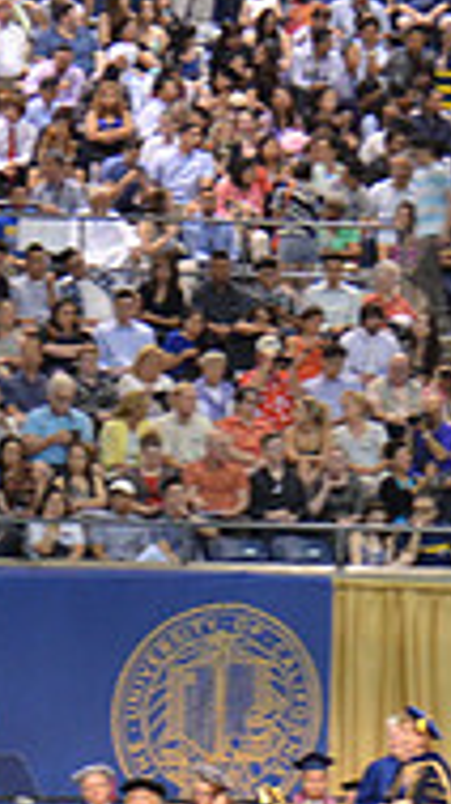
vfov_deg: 6.6
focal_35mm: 327
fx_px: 6968
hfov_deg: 3.7
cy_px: 668
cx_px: 119
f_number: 5.6
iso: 1600
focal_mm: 68
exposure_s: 1/30
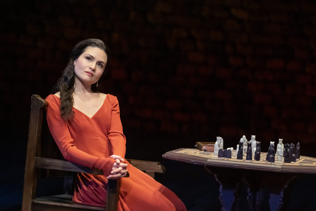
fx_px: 2344
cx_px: 158
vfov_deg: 5.1
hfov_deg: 7.7
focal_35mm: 267
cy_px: 106
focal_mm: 178
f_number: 4
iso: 10000
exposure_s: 1/200
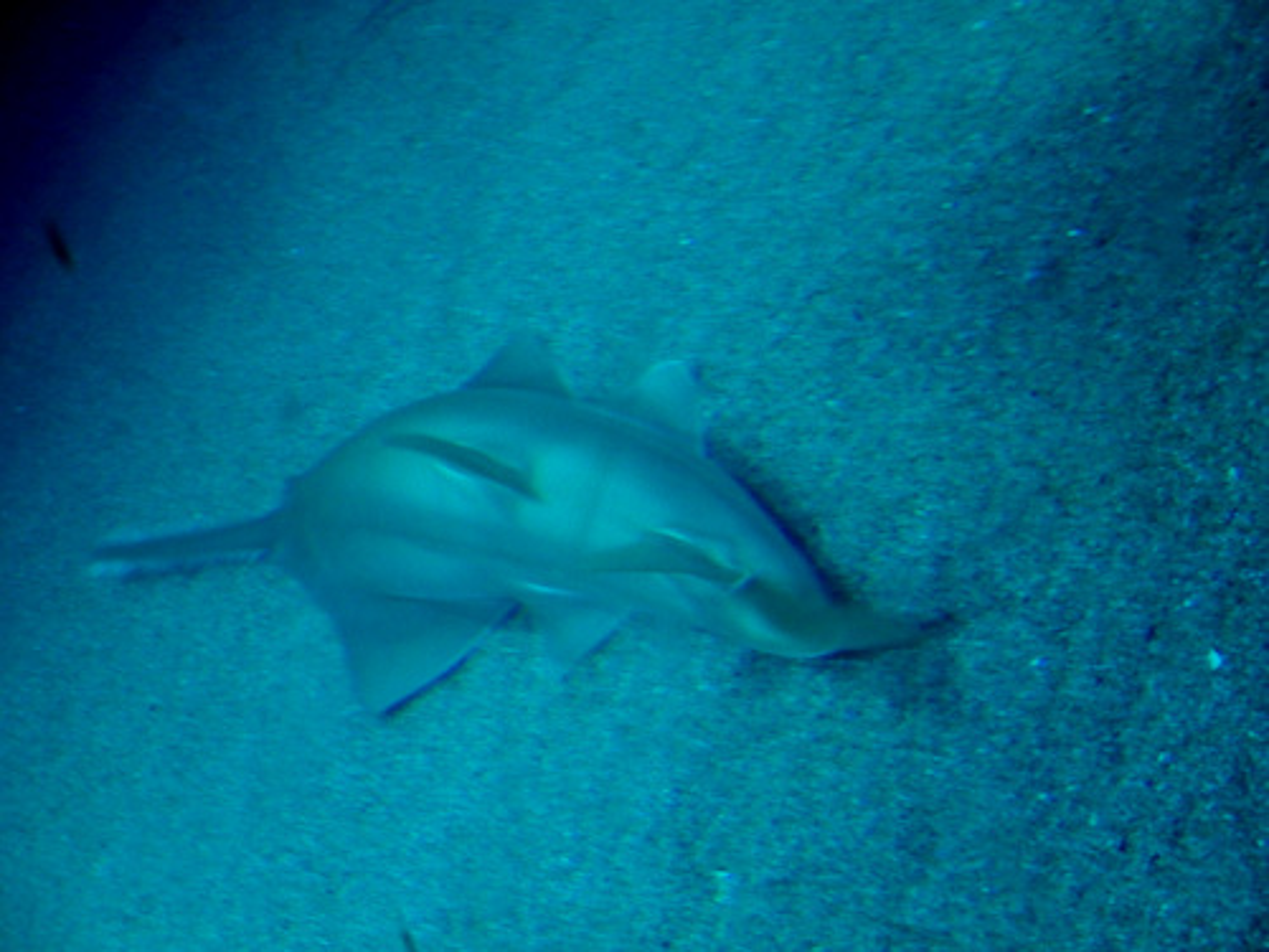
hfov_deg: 43.9
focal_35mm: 43
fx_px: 1576
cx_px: 634
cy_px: 476
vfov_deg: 33.6
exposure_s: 1/20
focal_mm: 7.7
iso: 800
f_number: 4.8
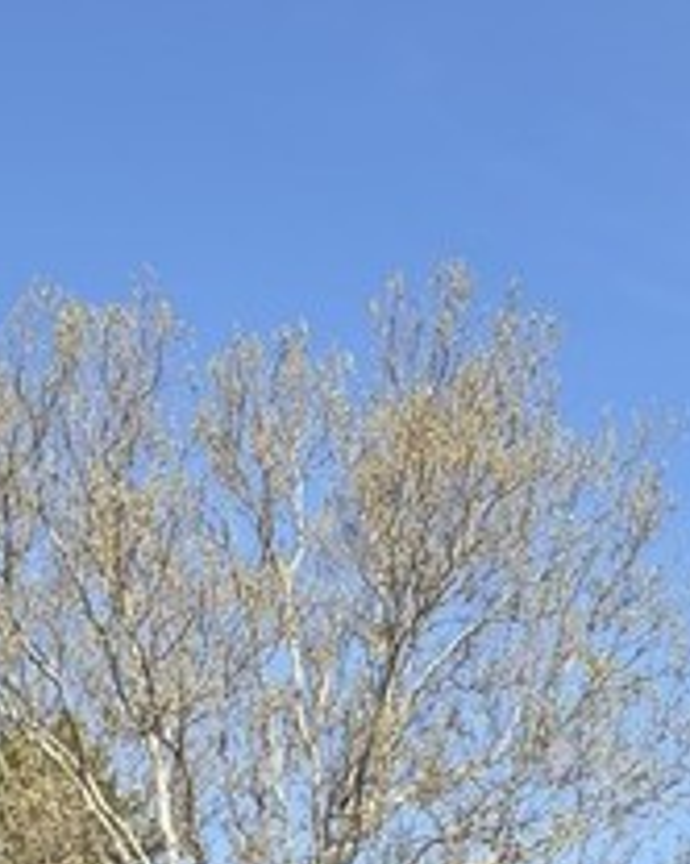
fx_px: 3374
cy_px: 1375
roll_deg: +0.1
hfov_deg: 11.7
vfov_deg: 13.6
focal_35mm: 132
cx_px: 416
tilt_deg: +3.4
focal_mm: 5.96
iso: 50
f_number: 1.6
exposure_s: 1/2747
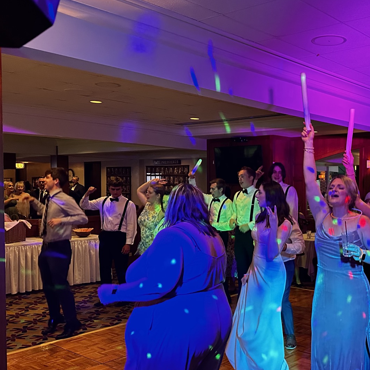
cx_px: 296
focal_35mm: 40
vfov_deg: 41.8
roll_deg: -0.5
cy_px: 210
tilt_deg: -2.9
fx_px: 484
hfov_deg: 40.2
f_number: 1.78
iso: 800
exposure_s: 1/60
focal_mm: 6.86
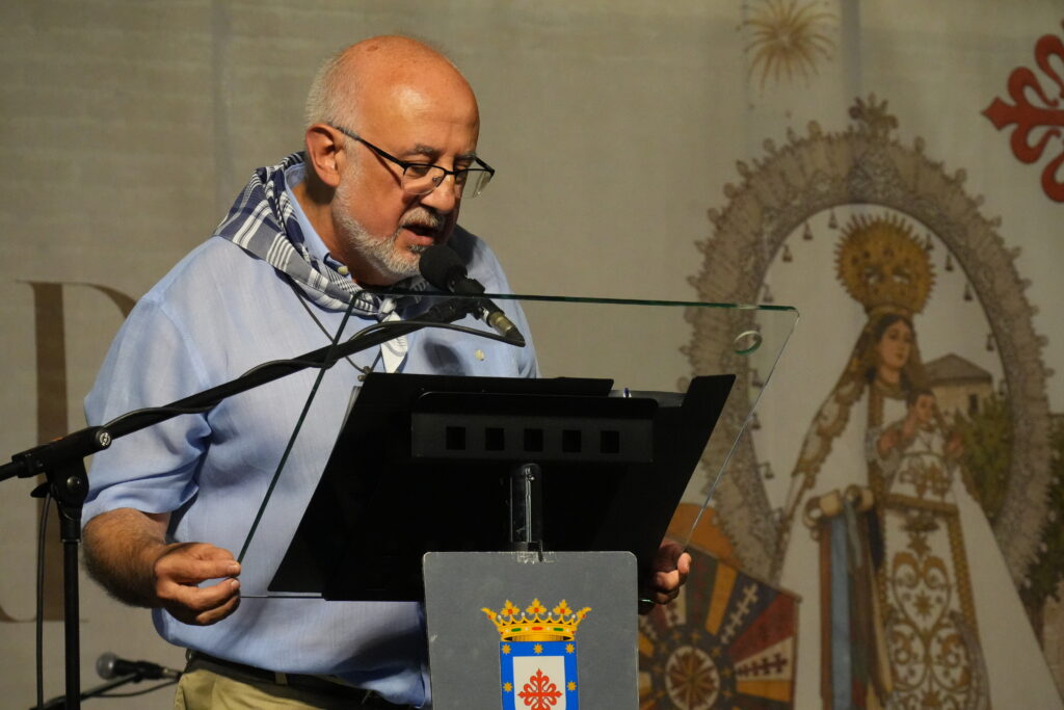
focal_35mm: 178
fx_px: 5276
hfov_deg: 11.5
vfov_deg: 7.7
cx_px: 532
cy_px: 355
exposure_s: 1/160
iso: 5000
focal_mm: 119
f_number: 9
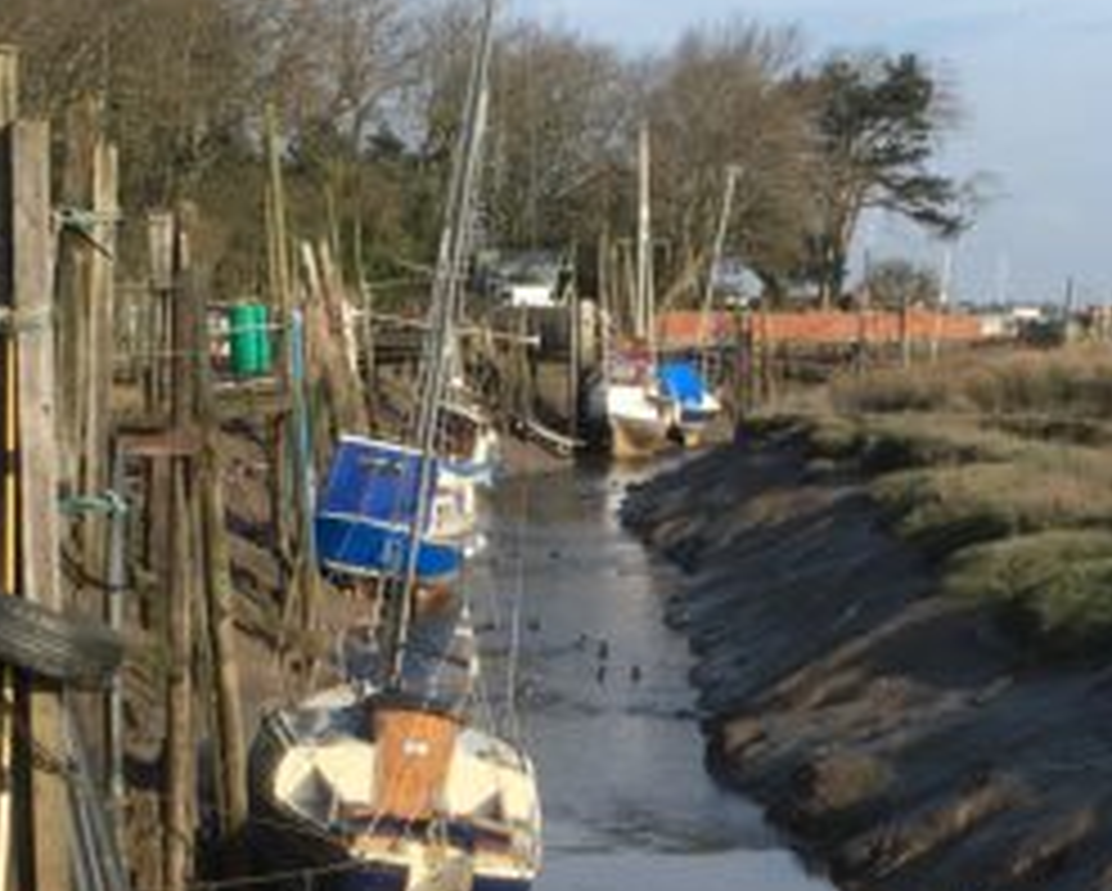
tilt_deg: -6.9
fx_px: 2898
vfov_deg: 17.3
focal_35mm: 88
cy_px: 738
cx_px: 689
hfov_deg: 21.7
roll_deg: -1.0
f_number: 2.2
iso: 25
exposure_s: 1/1221
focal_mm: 4.15
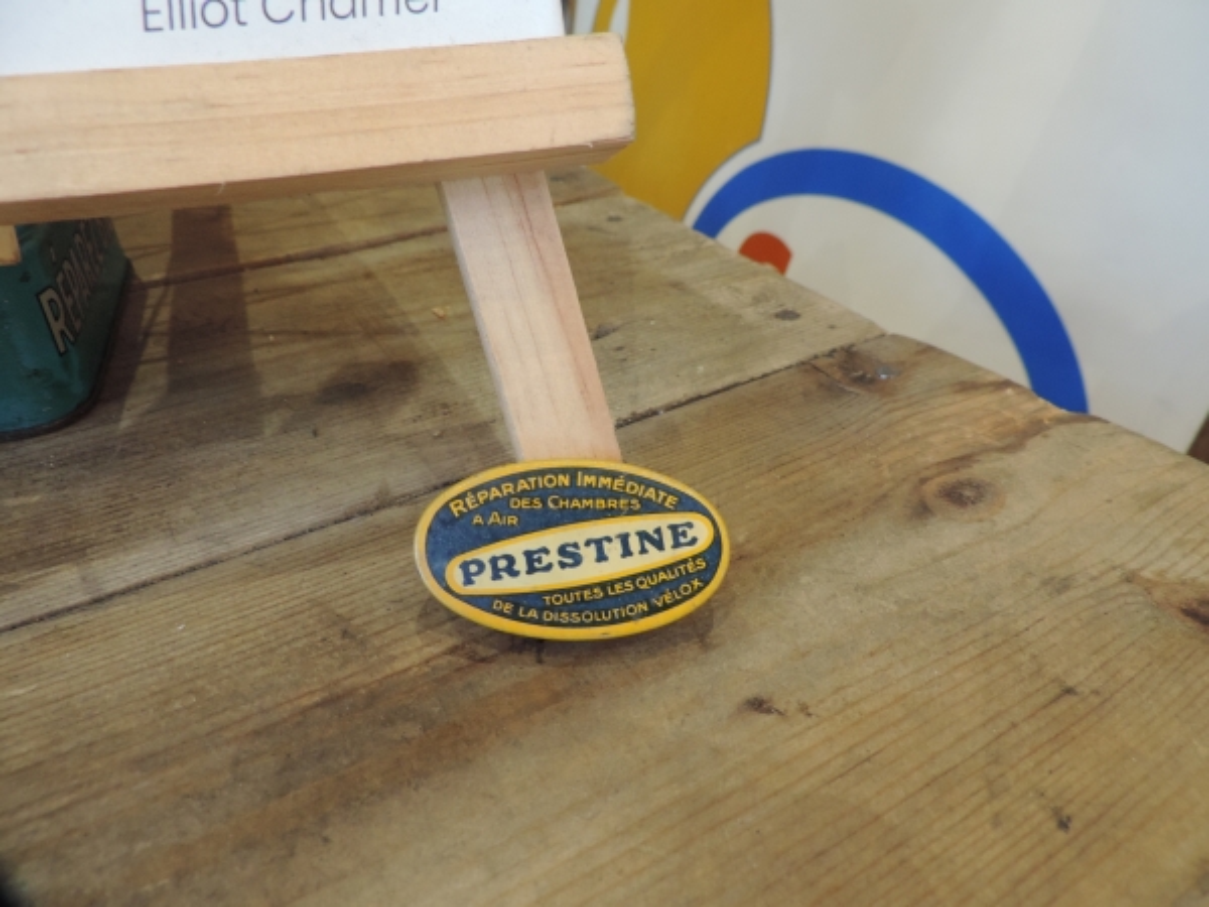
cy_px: 454
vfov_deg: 56.8
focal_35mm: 24
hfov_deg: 71.6
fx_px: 838
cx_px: 604
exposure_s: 1/25
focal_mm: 4.3
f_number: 3
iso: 400
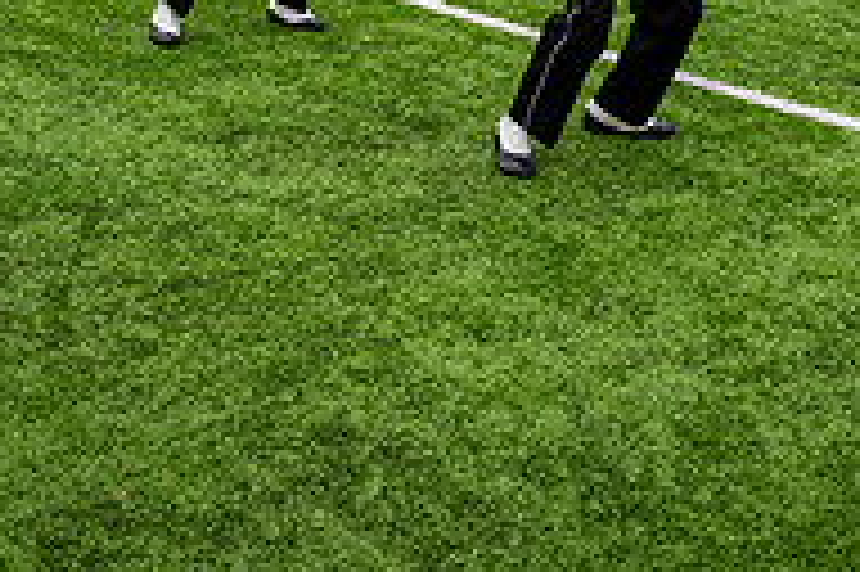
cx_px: 545
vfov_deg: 16.9
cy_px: -286
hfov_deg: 27.6
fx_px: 1742
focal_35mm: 73
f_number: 2.8
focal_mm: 24
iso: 100
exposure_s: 1/500
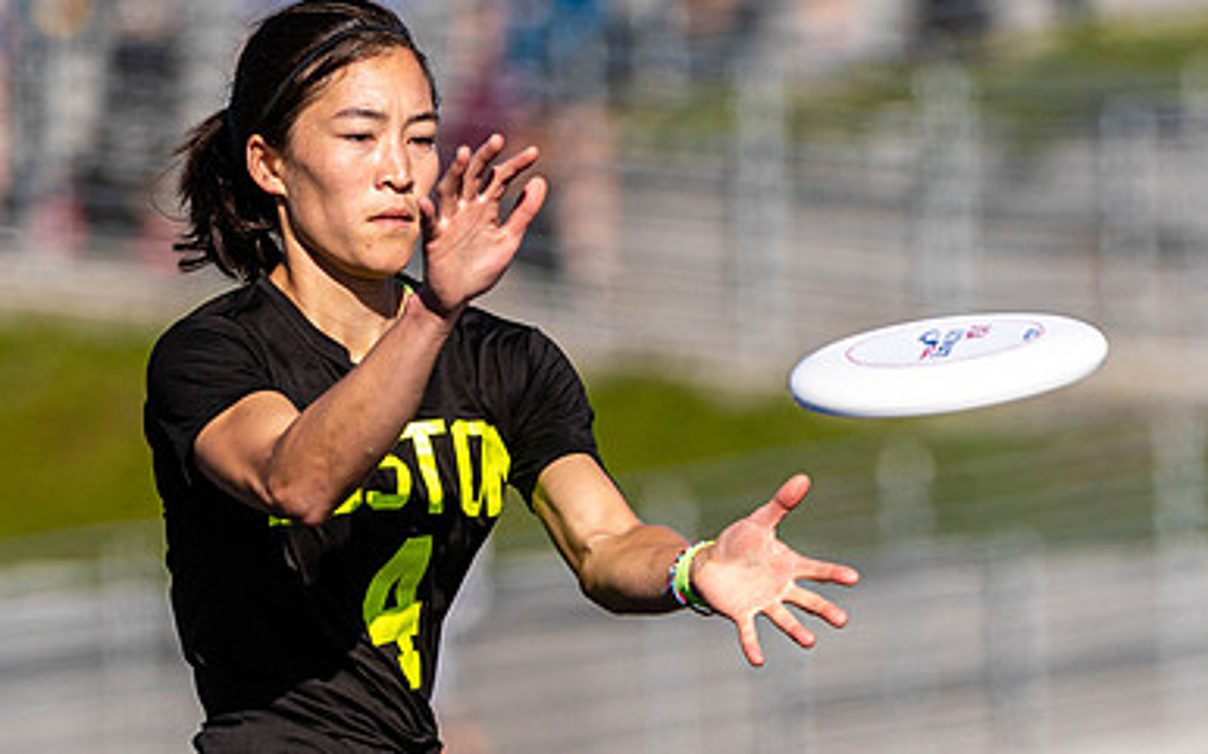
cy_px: 784
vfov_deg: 1.4
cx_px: 690
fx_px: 31563
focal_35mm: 959
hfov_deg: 2.2
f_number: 4
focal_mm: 310
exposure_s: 1/1250
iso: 100
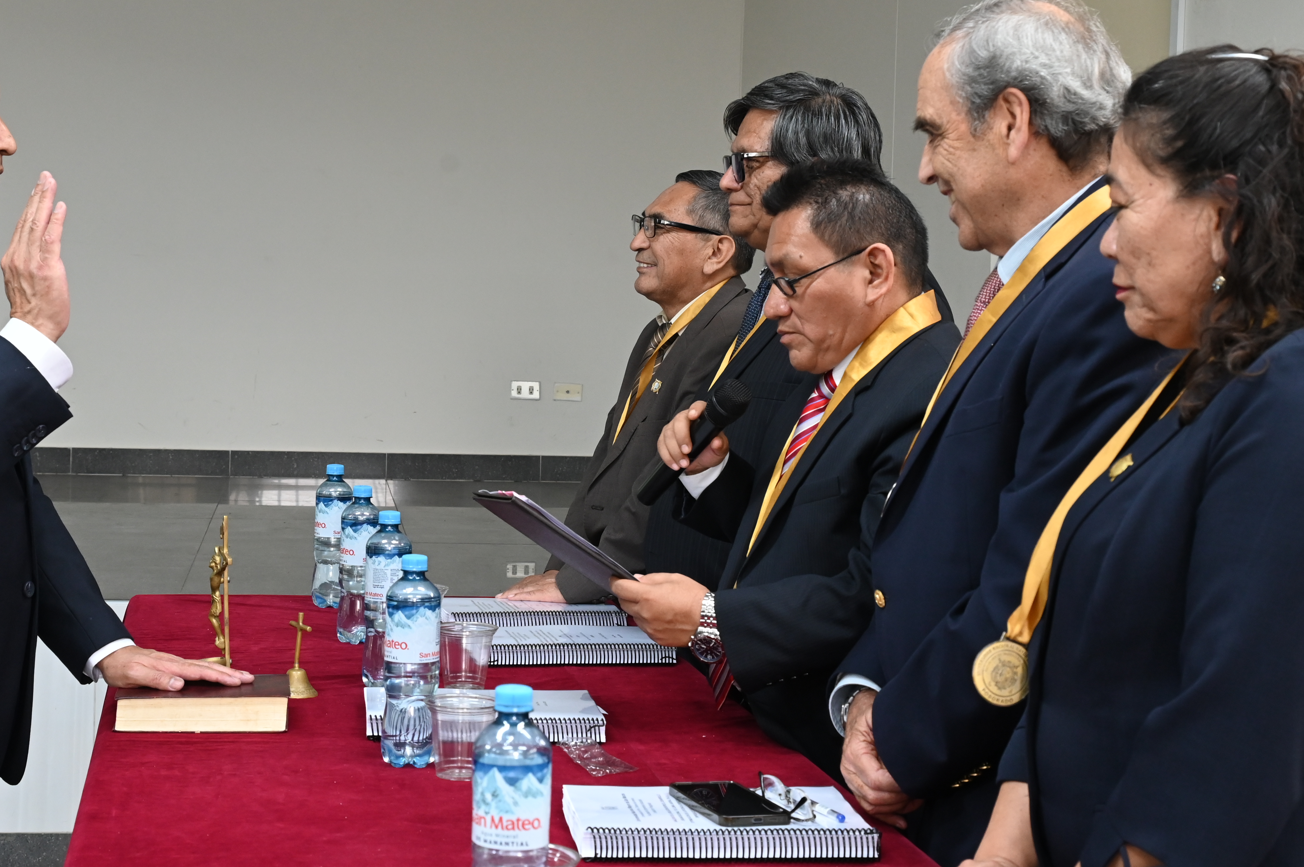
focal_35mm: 59
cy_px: 360
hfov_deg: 33.9
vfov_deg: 22.9
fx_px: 2136
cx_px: 557
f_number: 8
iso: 1600
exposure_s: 1/20
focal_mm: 39
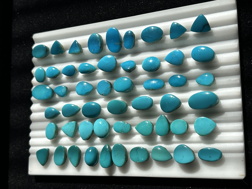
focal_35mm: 52
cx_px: 126
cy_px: 94
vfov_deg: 28.0
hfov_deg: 36.8
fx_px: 379
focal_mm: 5.7
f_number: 1.5
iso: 50
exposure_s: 1/4115
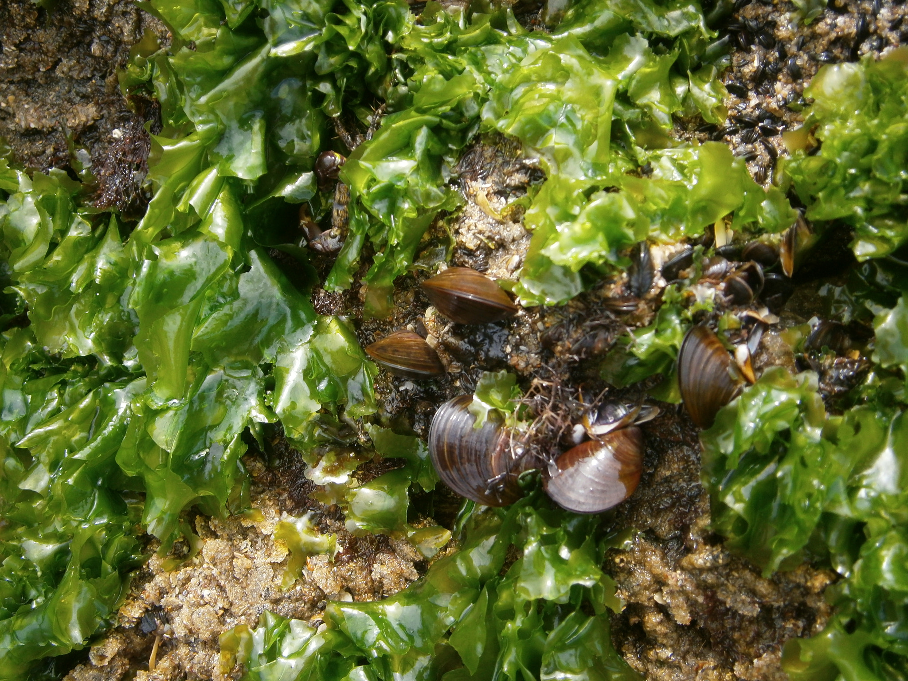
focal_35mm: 47
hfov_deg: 40.4
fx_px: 1233
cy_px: 340
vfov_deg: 30.9
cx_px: 454
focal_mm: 8.3
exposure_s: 1/250
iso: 80
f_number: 3.4
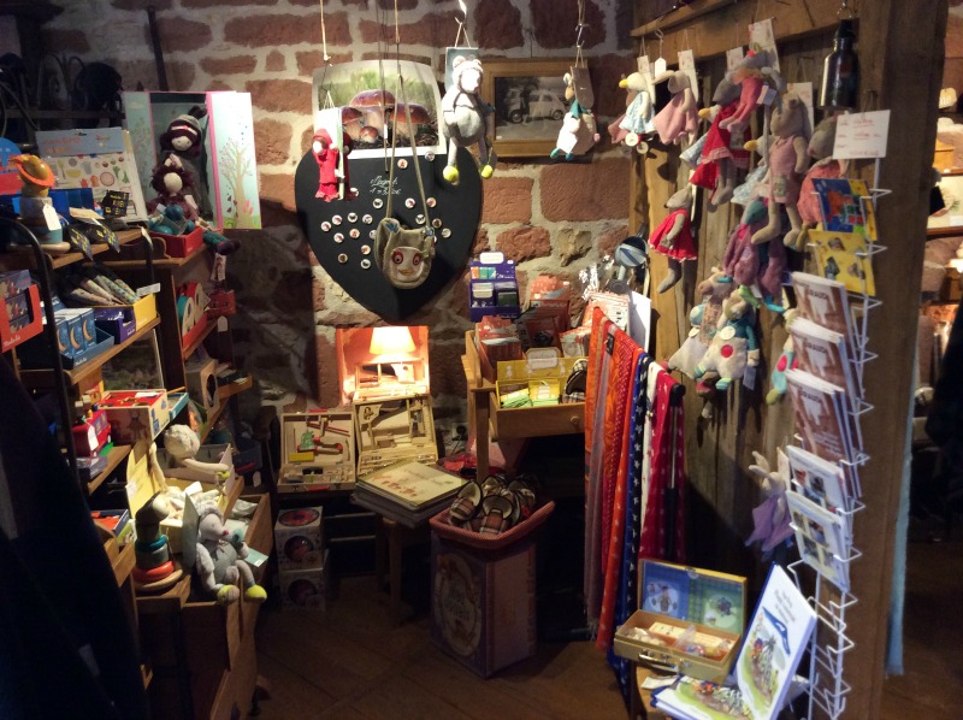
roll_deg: +1.9
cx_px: 482
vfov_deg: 44.1
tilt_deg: -15.7
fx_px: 889
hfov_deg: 56.9
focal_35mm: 32
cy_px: 360
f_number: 2.4
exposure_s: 1/25
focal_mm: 3.3
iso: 160
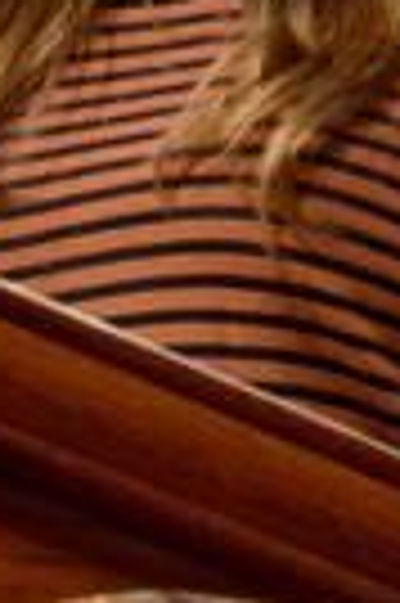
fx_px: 13342
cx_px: 229
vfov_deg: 2.6
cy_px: 421
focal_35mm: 799
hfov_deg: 1.7
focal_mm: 105
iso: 2000
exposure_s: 1/200
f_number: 5.6
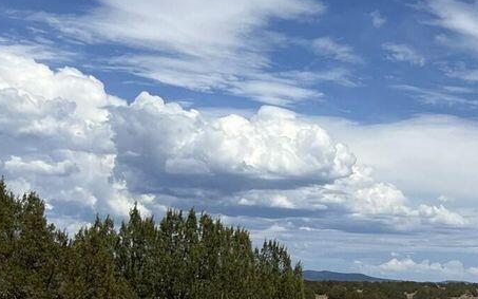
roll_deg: -1.5
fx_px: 1081
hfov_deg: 23.0
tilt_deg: -1.0
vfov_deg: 15.4
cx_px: 560
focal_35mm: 83
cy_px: 316
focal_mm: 5.7
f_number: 1.5
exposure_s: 1/8696
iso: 50
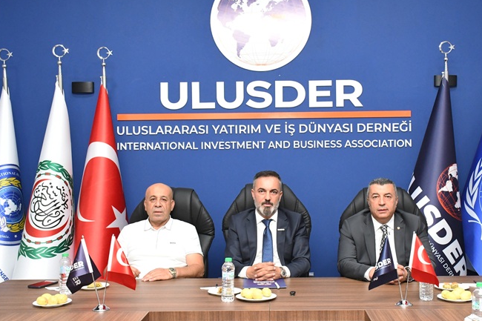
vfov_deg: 28.1
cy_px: 164
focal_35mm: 48
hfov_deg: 41.0
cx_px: 274
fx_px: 642
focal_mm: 26
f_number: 8
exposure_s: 1/60
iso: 4000
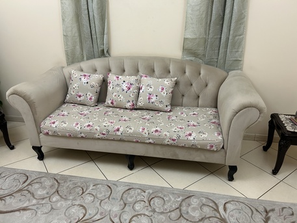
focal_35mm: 26
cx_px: 148
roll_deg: +0.7
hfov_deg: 67.3
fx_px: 223
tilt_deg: -25.2
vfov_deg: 53.1
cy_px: 112
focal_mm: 5.7
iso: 200
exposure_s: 1/60
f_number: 1.5
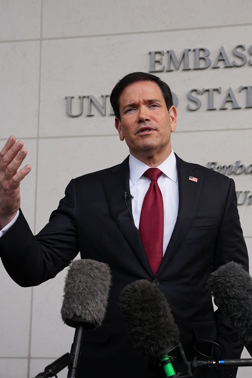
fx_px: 714
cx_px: 187
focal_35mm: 68
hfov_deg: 19.9
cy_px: 189
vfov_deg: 29.7
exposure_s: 1/4000
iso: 1600
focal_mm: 45
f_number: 5
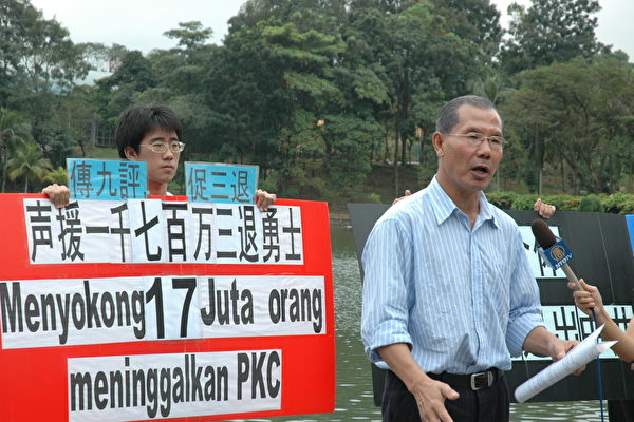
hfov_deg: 21.9
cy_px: 211
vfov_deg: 14.7
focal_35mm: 93
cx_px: 317
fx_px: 1638
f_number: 8
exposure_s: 1/250
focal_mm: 62
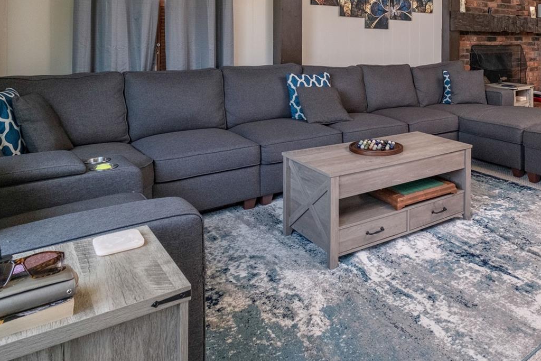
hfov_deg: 59.6
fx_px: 451
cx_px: 384
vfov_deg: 40.4
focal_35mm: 30
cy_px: 38
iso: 640
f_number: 6.4
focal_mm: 10
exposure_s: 1/60
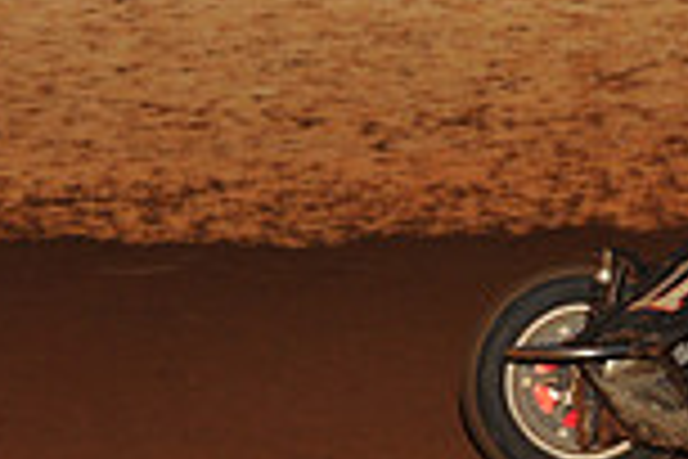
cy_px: 144
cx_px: 1097
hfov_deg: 4.3
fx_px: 9039
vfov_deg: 2.9
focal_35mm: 473
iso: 1000
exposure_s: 1/320
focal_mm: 125
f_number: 7.1
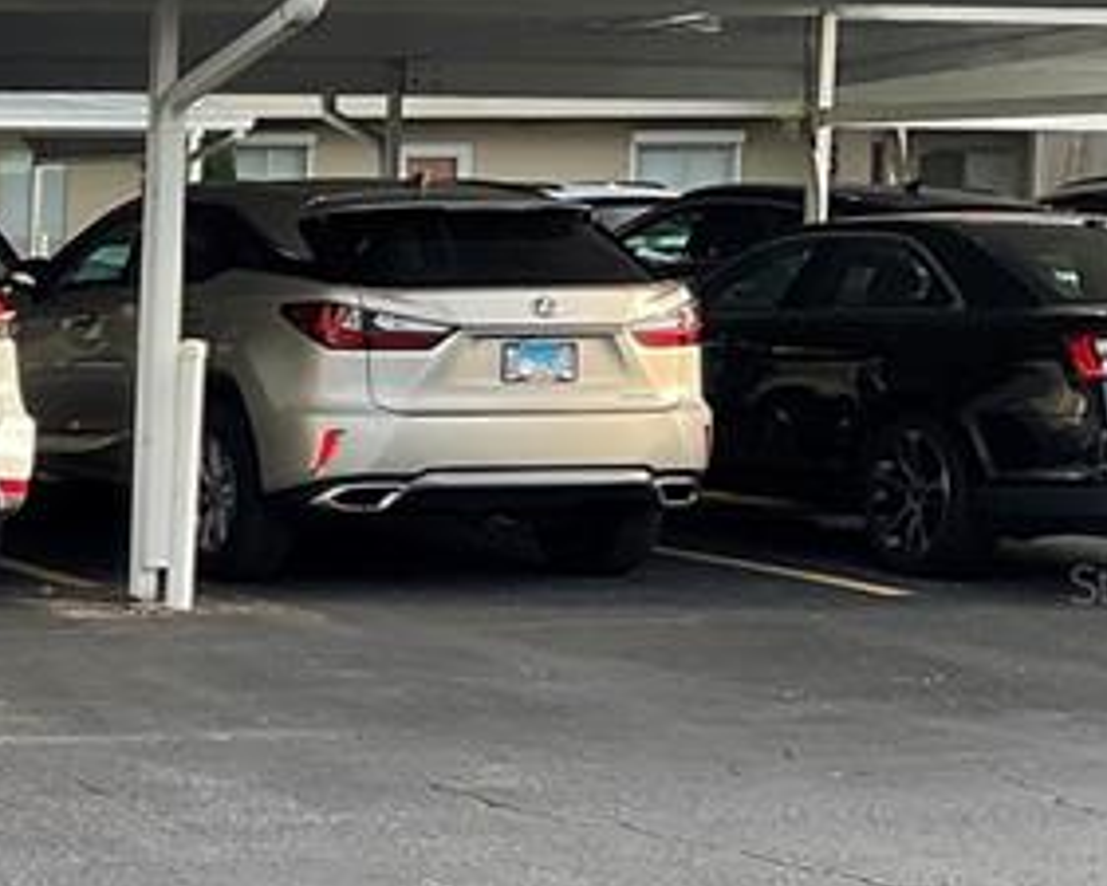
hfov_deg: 16.4
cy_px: 583
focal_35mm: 103
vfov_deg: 14.9
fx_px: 3376
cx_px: -709
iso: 16
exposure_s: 1/318
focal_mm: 3
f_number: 1.8
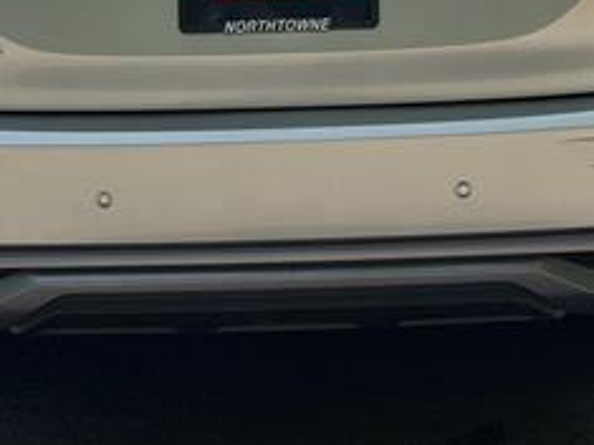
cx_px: 243
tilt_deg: -7.9
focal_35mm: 131
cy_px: -28
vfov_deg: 11.2
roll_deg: +4.5
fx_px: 2247
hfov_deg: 15.1
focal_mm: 6.76
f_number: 1.78
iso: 80
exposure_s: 1/3226
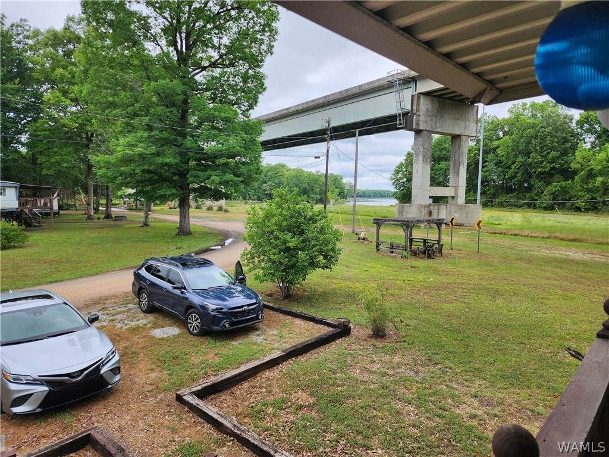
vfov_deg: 58.9
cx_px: 304
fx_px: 405
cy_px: 228
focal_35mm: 23
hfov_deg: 73.9
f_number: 1.8
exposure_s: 1/425
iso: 12
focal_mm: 6.4
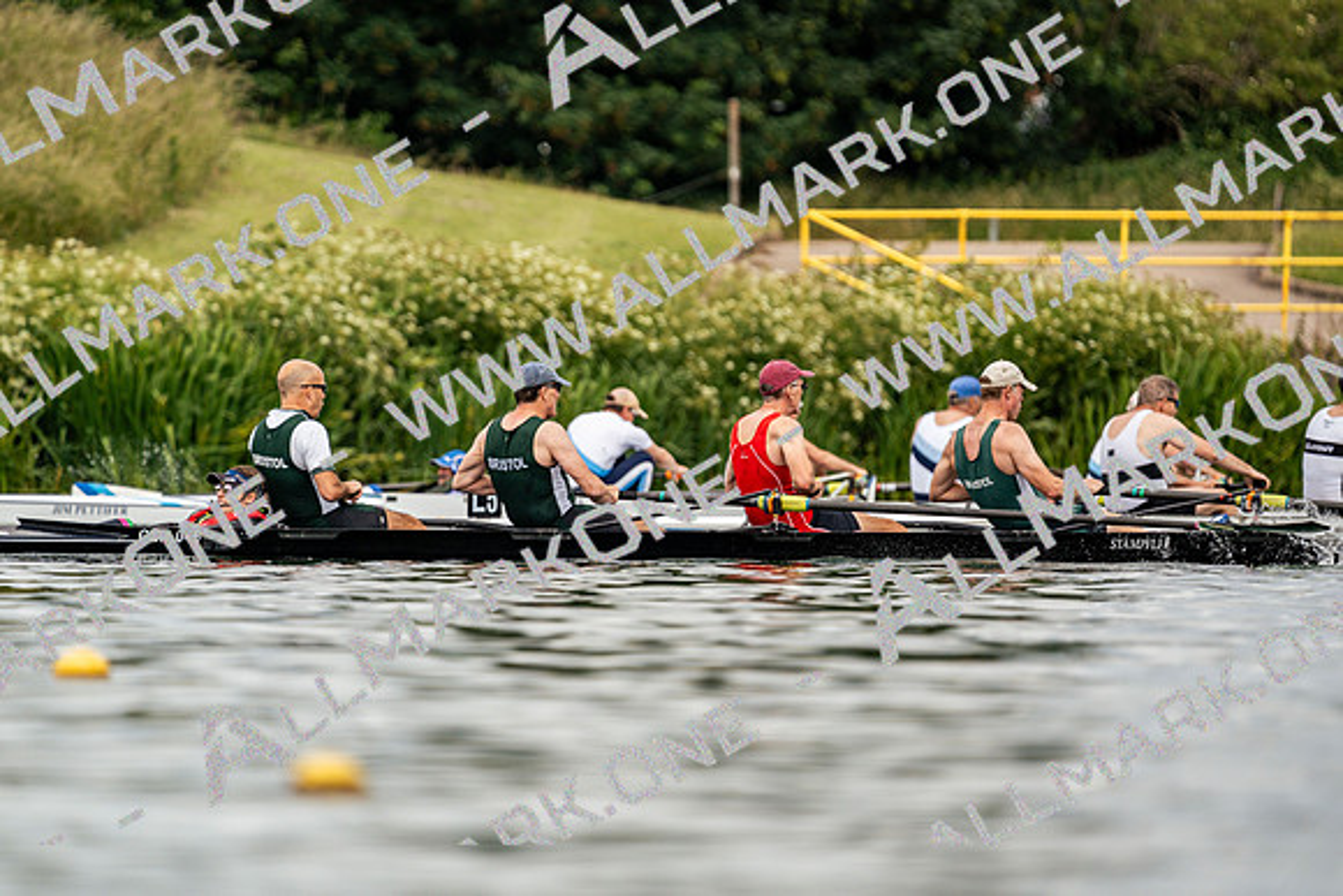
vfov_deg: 2.3
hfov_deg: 3.4
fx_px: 22388
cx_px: 672
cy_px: 448
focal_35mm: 600
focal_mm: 600
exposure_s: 1/2000
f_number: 6.3
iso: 320
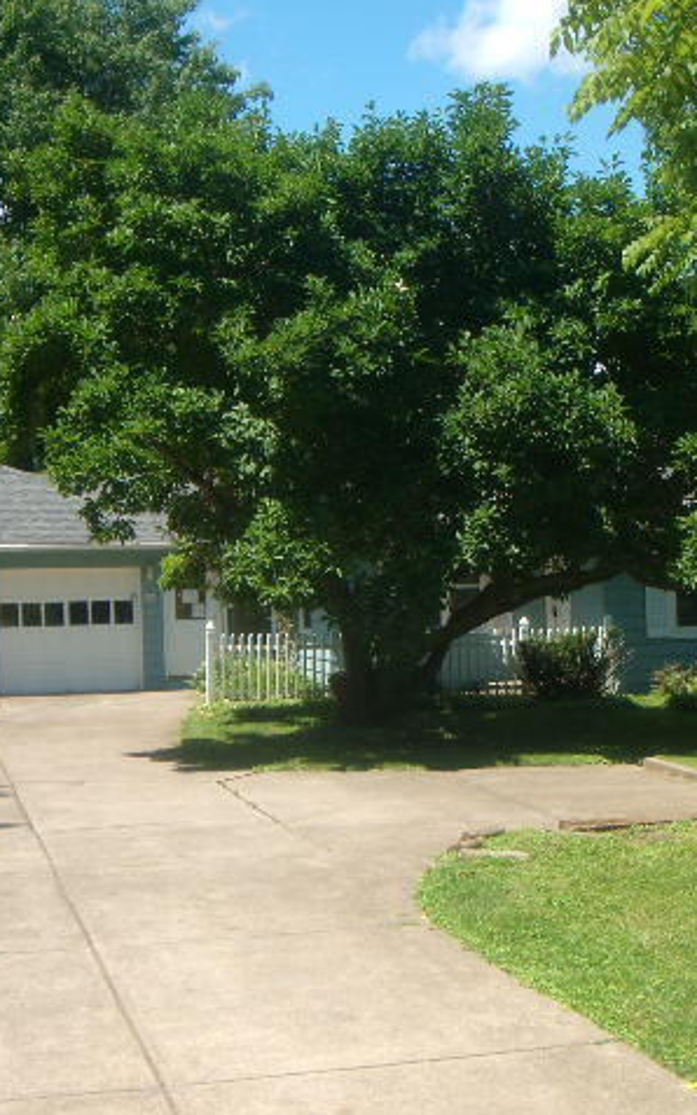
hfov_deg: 23.8
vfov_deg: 37.5
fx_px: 1642
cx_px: 496
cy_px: 559
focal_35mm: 54
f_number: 5.7
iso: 64
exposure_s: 1/213
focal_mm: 6.4
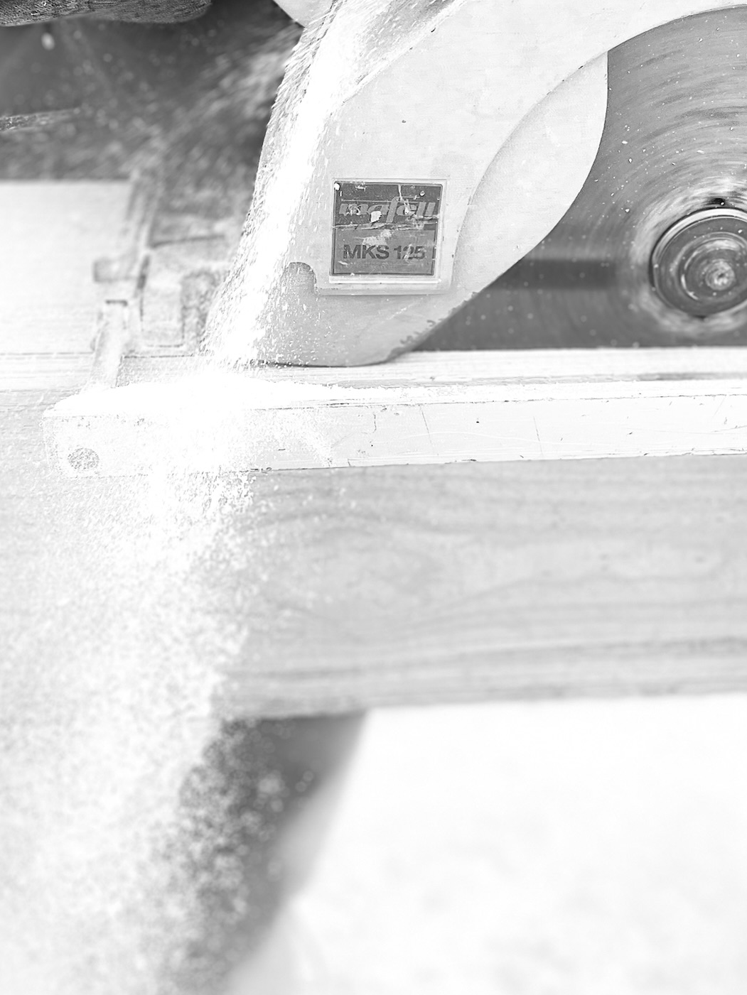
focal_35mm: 38
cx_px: 393
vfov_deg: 47.7
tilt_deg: -26.4
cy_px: 291
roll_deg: +0.9
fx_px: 1093
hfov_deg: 37.7
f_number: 1.6
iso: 50
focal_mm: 4.2
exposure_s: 1/1171
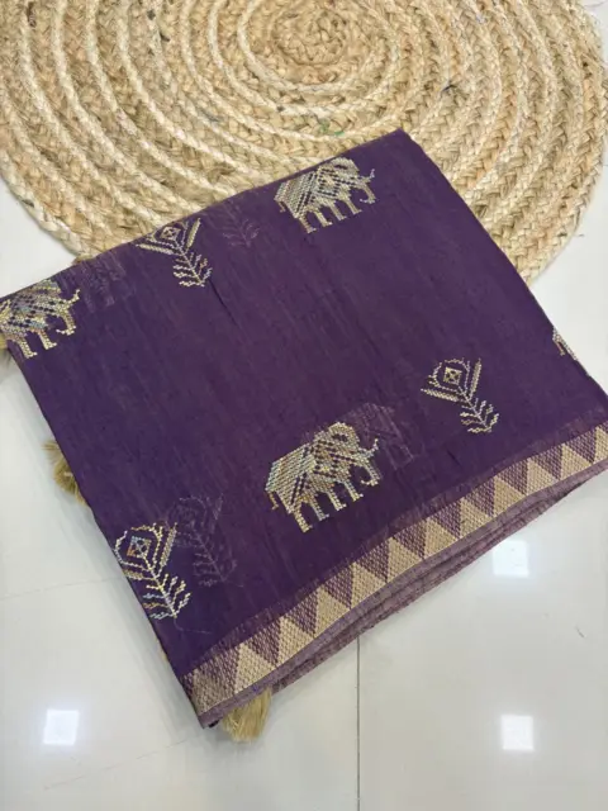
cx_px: 304
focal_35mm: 26
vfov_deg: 67.3
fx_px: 609
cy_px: 406
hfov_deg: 53.1
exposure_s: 1/50
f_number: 1.6
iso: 80
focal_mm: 5.96
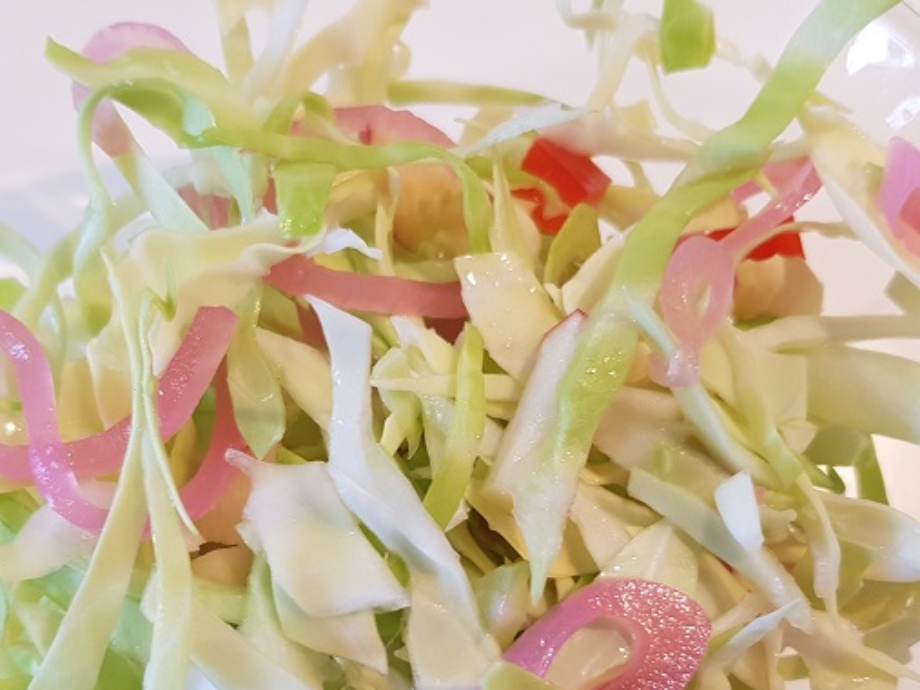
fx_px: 1089
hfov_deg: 45.7
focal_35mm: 41
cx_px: 412
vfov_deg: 34.5
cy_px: 505
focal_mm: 4.2
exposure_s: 1/50
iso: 80
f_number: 1.7
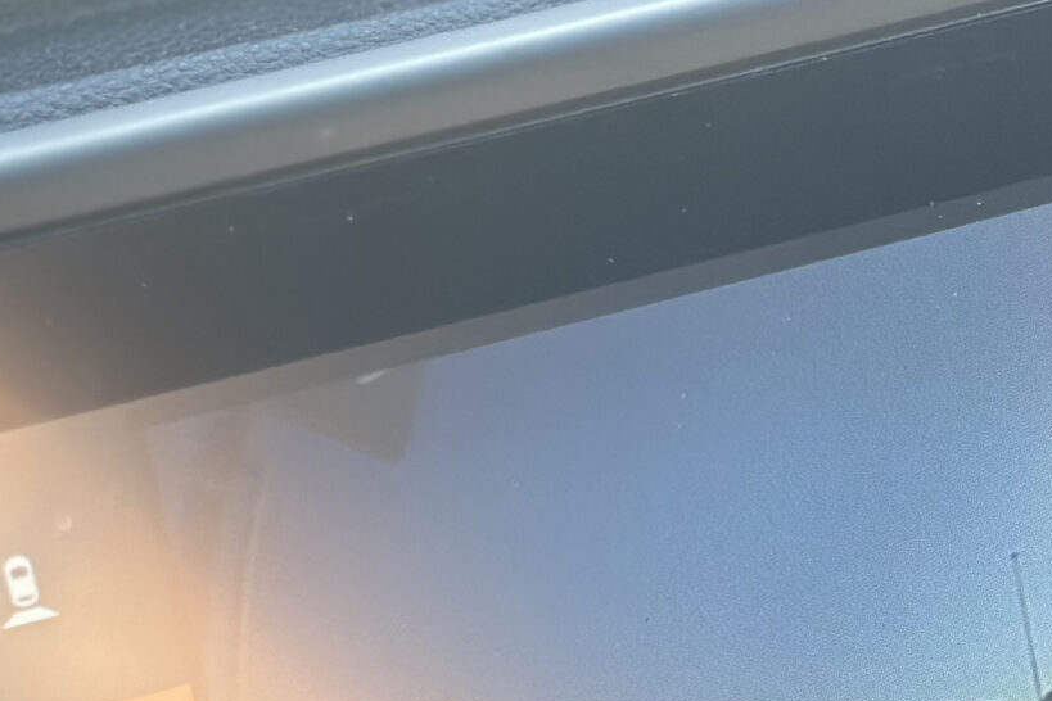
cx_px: 781
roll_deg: +1.8
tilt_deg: -40.4
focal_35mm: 156
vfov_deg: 8.6
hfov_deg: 13.1
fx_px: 4558
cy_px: 1067
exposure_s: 1/383
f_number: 1.78
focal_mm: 6.86
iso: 80
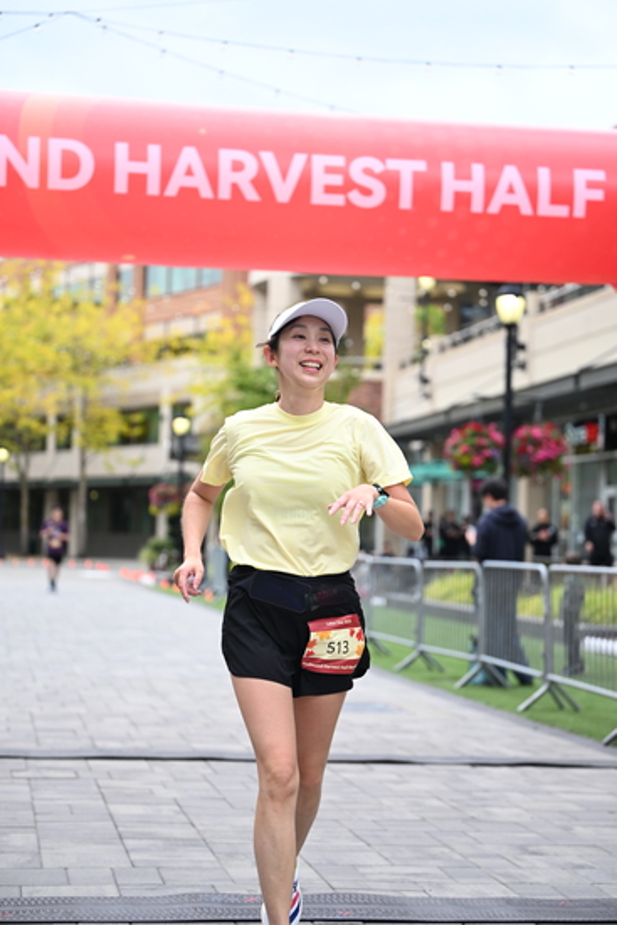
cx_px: 308
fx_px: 1824
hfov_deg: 19.2
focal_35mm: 71
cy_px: 462
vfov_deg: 28.4
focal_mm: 71
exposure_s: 1/2000
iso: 640
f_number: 2.8
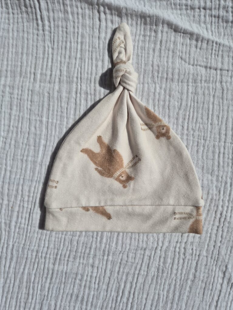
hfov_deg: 58.9
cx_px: 116
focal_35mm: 23
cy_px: 155
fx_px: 206
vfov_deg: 73.9
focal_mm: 5.4
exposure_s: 1/4736
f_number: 1.8
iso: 25
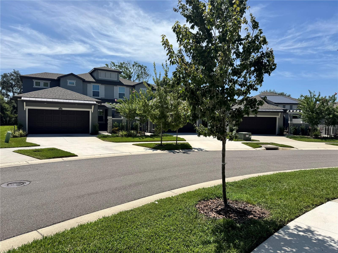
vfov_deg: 56.8
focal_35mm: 24
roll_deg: -1.5
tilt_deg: -3.0
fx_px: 234
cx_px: 169
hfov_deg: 71.6
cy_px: 126
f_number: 1.78
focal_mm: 6.76
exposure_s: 1/5348
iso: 80
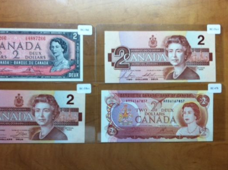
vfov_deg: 33.5
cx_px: 94
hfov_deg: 43.7
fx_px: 283
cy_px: 90
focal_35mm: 43
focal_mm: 3.85
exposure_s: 1/15
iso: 100
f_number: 2.8
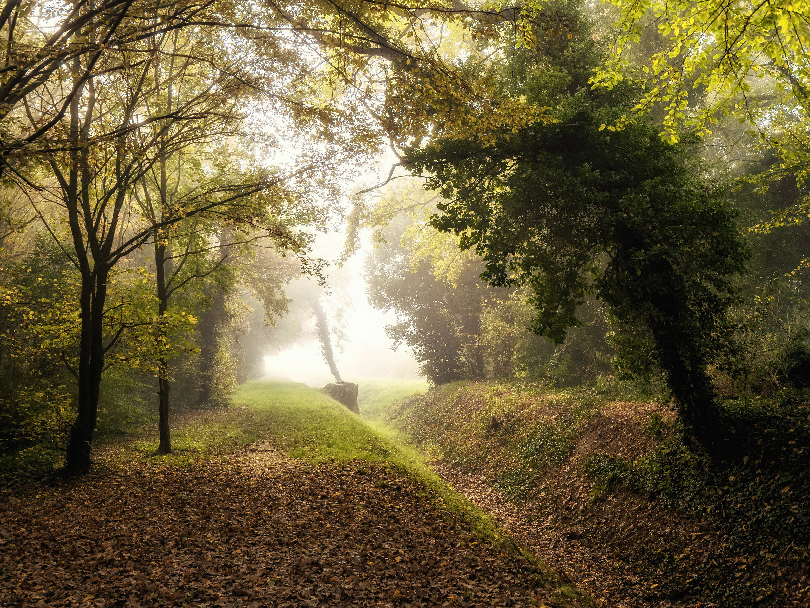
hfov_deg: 51.4
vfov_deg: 39.7
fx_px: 842
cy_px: 304
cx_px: 405
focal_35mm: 36
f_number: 5
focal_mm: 18
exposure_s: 1/125
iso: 200
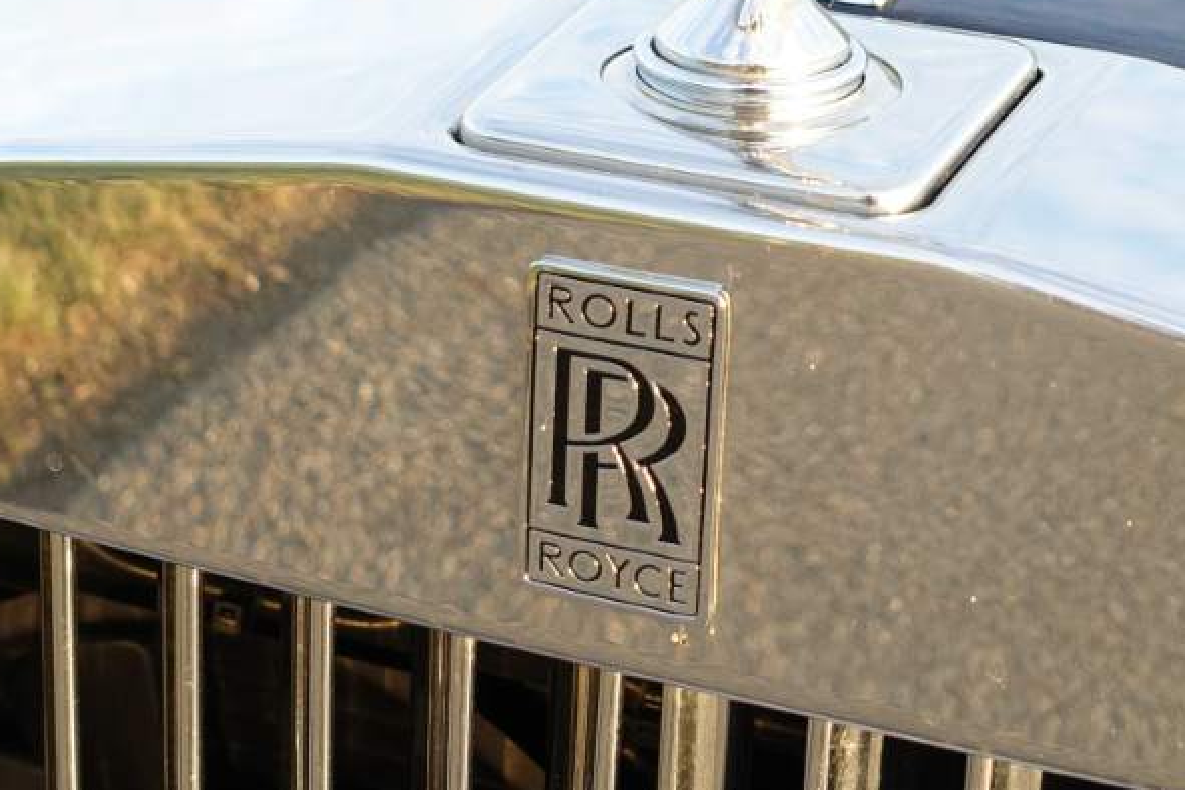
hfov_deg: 26.0
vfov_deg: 17.2
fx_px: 2567
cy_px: 66
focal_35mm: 78
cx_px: 674
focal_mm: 14.5
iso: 125
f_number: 4
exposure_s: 1/100
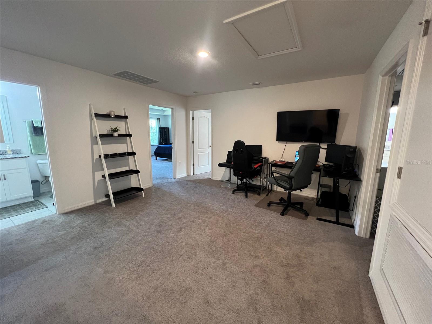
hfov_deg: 106.2
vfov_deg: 89.9
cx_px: 216
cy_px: 162
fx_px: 162
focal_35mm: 13
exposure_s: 1/60
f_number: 1.8
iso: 320
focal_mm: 1.57
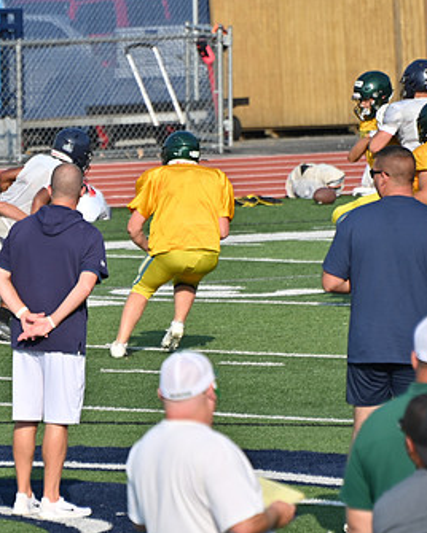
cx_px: 33
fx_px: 11548
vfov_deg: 2.6
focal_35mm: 731
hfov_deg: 2.1
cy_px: 276
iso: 100
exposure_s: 1/640
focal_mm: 300
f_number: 5.6
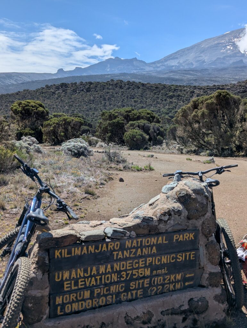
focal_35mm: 48
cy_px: 164
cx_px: 124
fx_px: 456
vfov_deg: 39.6
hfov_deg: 30.3
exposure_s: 1/2817
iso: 47
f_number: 1.85
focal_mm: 6.81
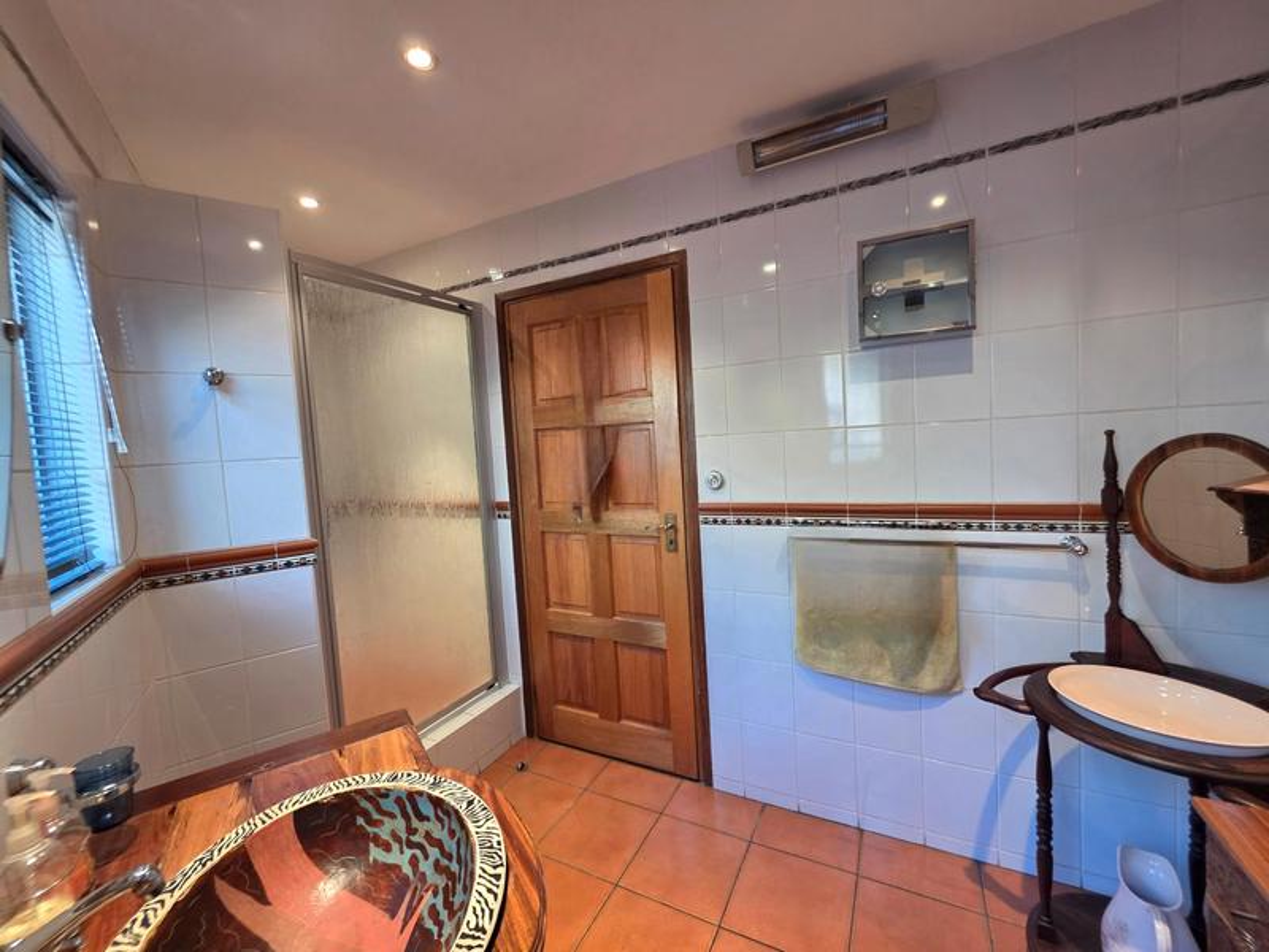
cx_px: 634
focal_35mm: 13
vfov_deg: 89.9
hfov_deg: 106.2
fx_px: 477
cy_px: 476
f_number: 1.9
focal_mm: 2.2
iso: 160
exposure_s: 1/50.3
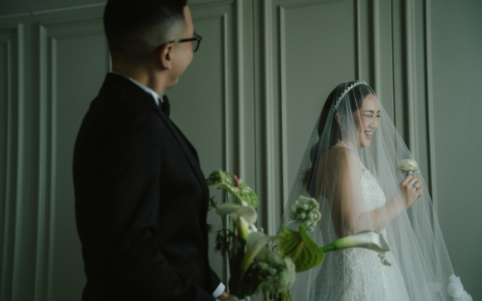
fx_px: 657
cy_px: 156
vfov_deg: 25.8
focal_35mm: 50
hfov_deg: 40.3
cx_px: 241
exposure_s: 1/500
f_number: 2.2
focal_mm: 49
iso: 2500
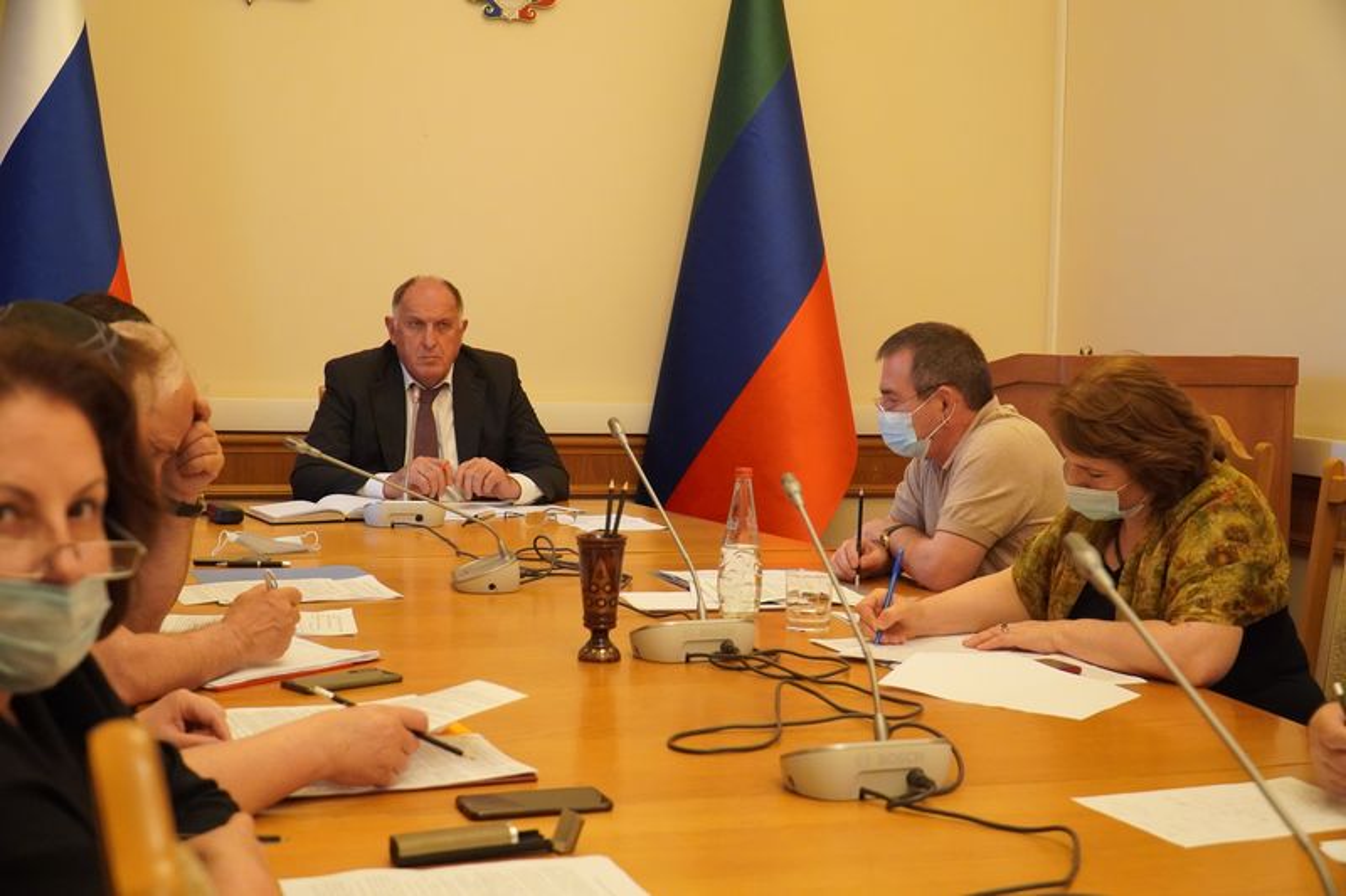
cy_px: 448
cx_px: 673
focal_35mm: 44
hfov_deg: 45.0
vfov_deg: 30.8
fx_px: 1626
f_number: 4
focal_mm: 29
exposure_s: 1/160
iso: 3200
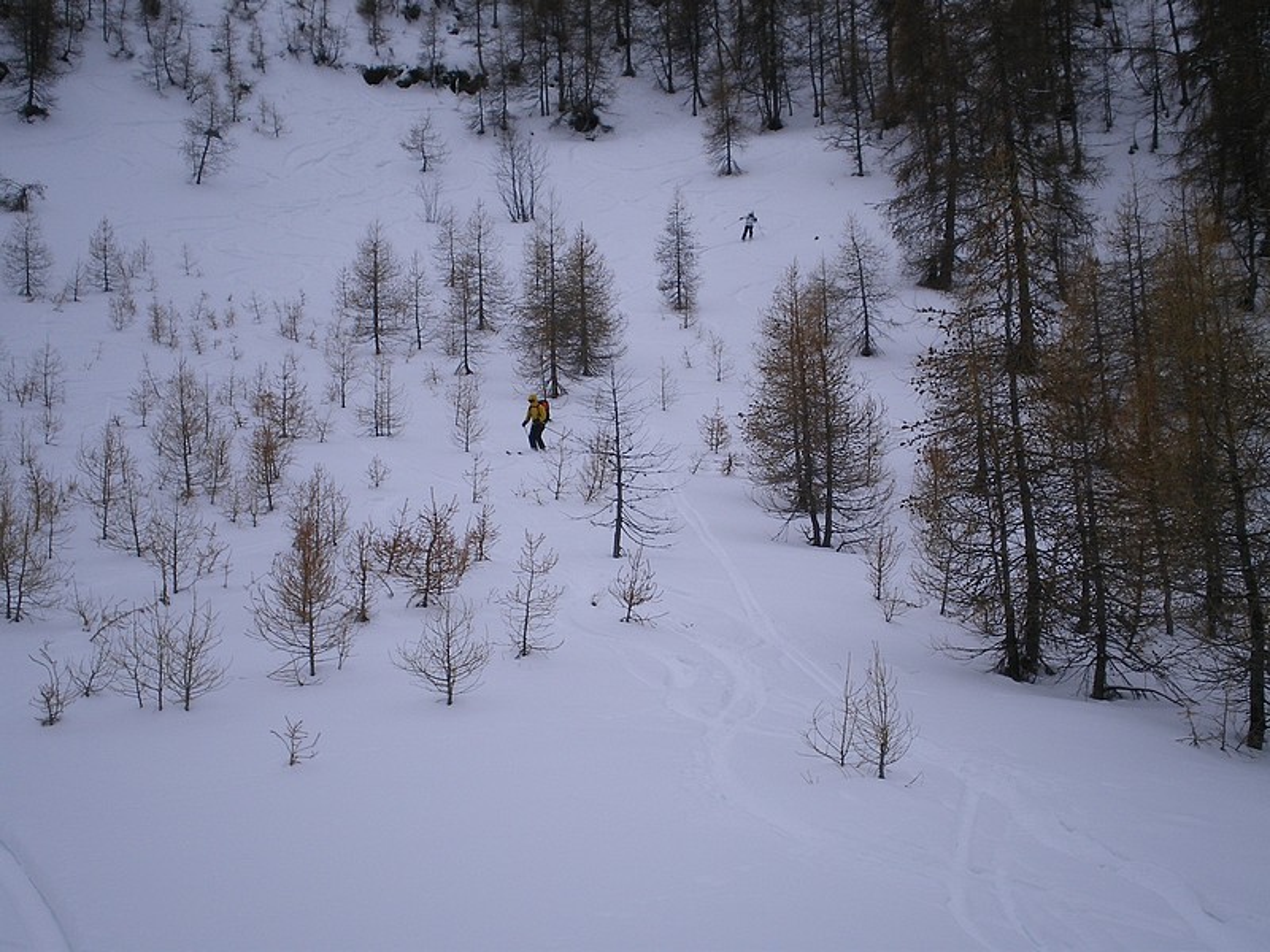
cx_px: 635
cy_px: 476
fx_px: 2055
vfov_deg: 26.1
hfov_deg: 34.3
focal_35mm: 56
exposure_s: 1/400
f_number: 5.6
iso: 64
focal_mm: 9.3
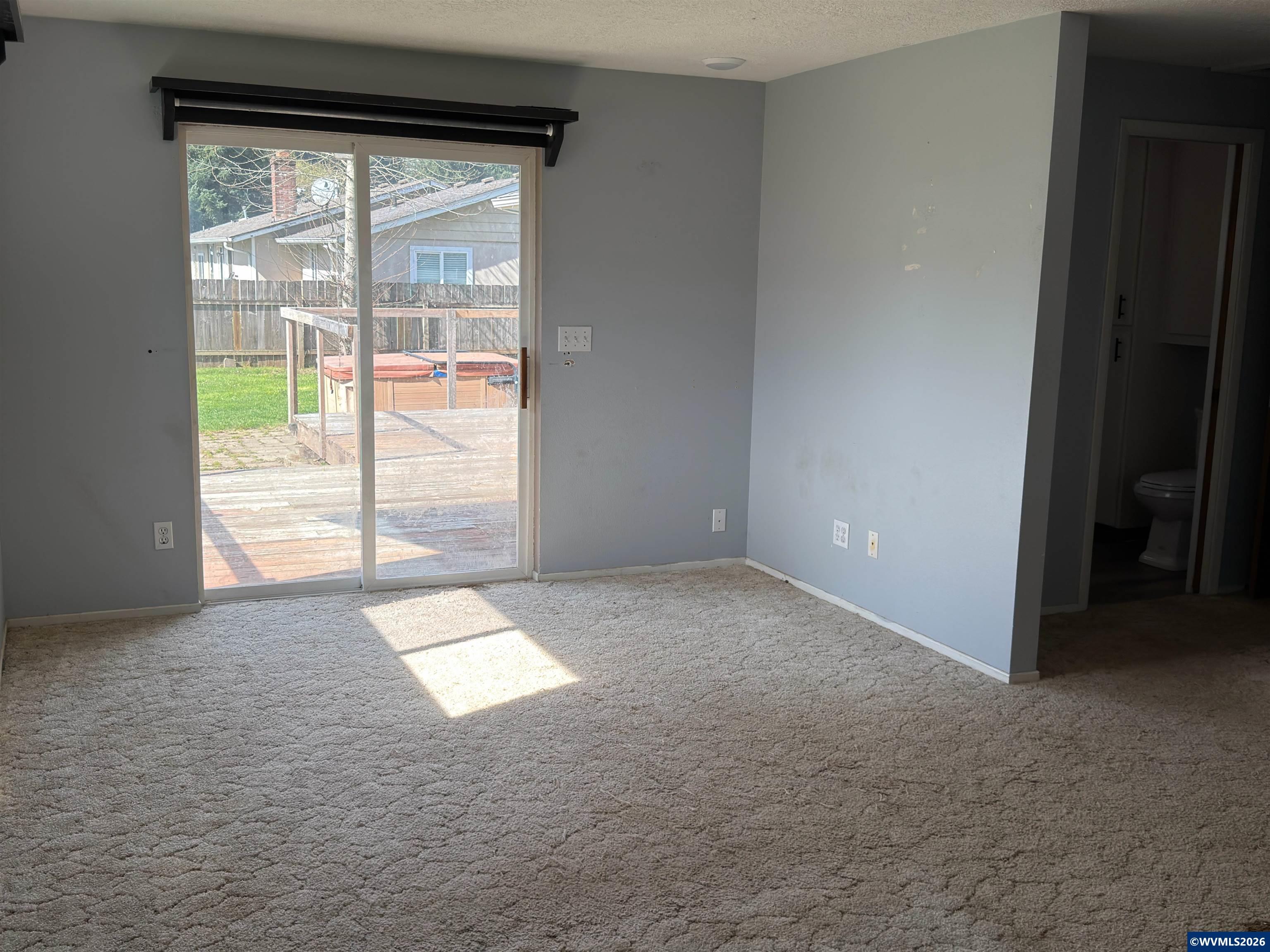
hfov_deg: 52.6
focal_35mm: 35
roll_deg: -0.7
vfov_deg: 40.7
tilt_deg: -10.1
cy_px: 476
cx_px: 635
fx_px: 1284
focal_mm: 6.76
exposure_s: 1/560
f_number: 1.78
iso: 80
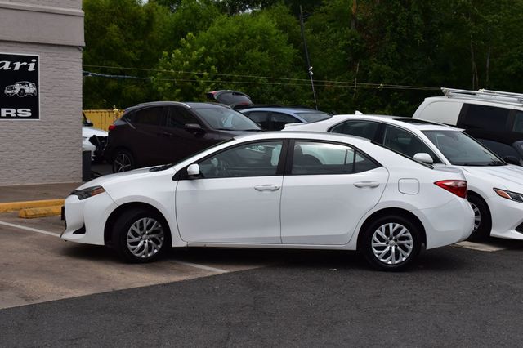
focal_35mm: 60
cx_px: 262
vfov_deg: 22.6
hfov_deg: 33.4
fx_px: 871
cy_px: 174
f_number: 11
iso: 200
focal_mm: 40
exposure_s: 1/500
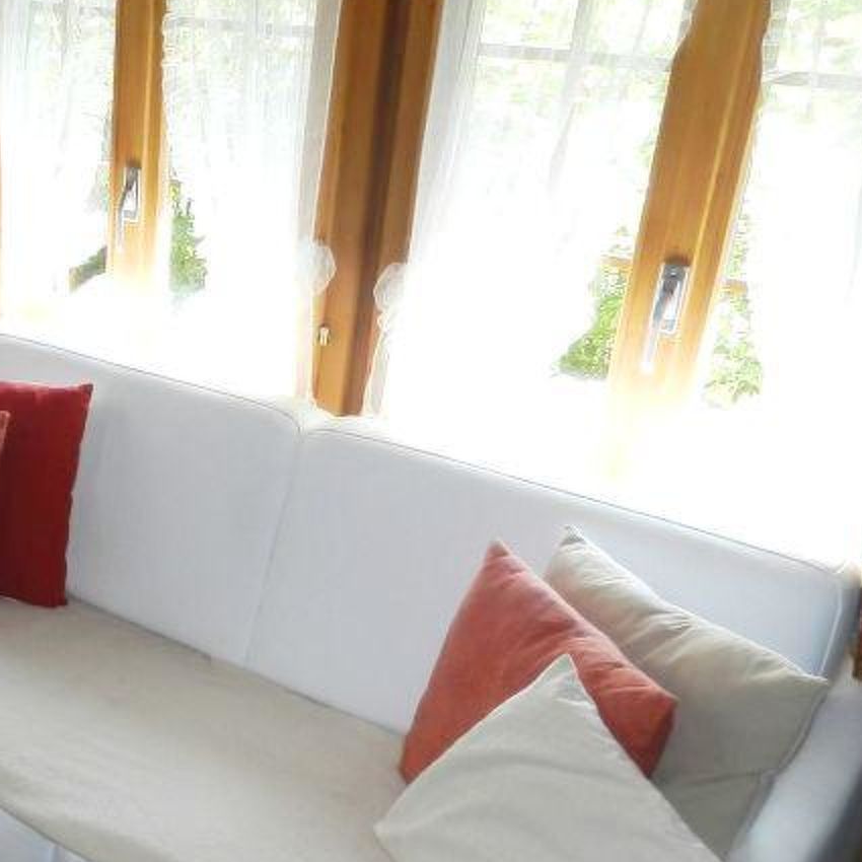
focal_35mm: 49
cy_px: 427
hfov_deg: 29.9
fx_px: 1380
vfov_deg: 34.7
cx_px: -162
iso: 160
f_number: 3.4
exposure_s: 1/80
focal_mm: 4
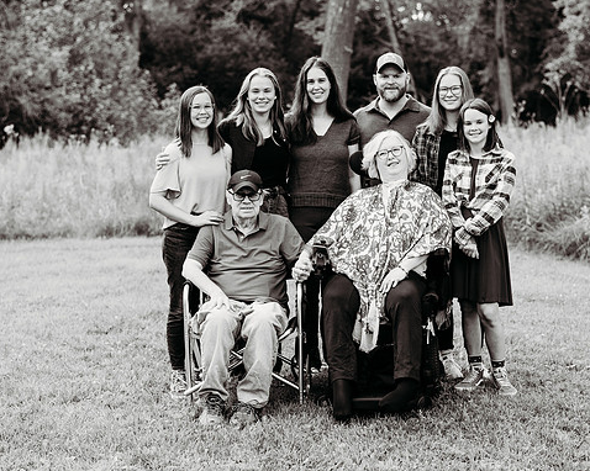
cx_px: 306
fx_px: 1152
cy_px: 234
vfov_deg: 23.1
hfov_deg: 28.7
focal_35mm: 66
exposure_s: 1/320
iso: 400
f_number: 2.8
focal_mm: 58
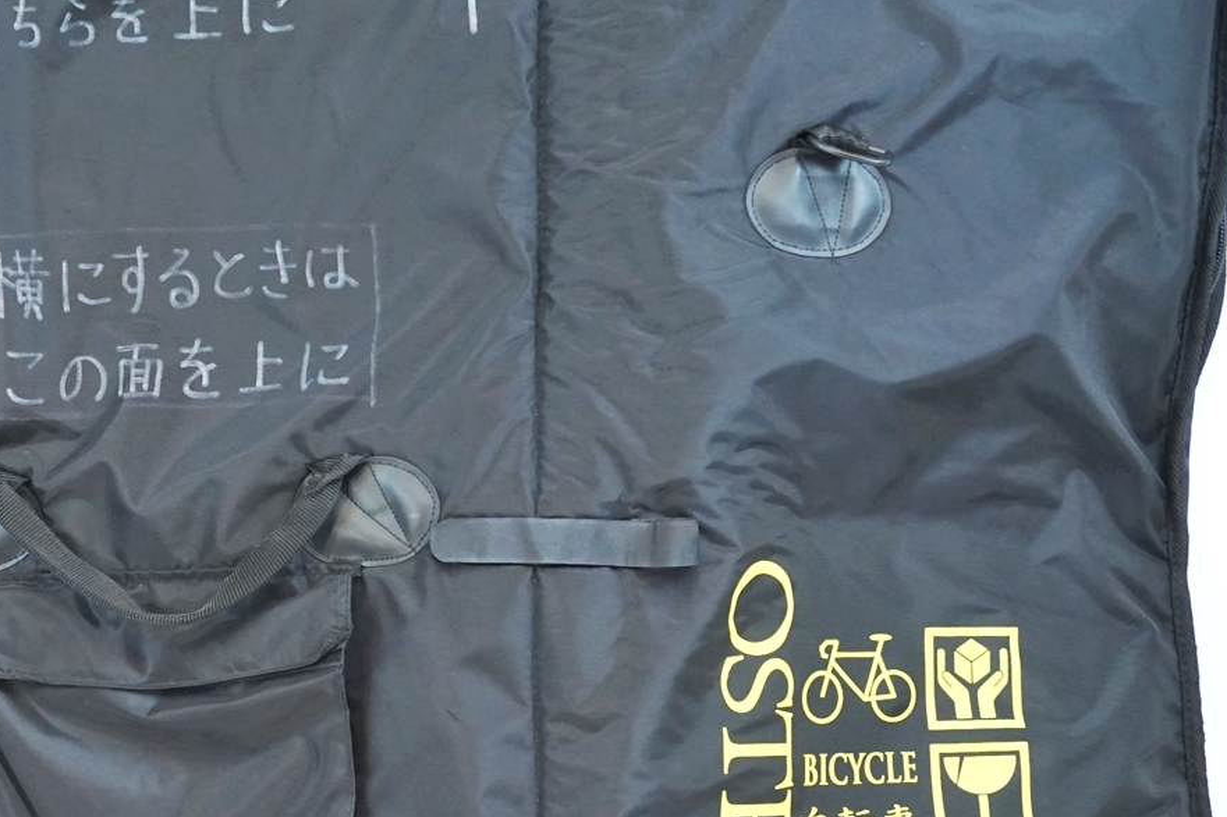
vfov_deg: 16.1
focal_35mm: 85
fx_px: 2896
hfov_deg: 23.4
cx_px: 149
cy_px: 463
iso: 800
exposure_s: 1/40
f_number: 5.6
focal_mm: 26
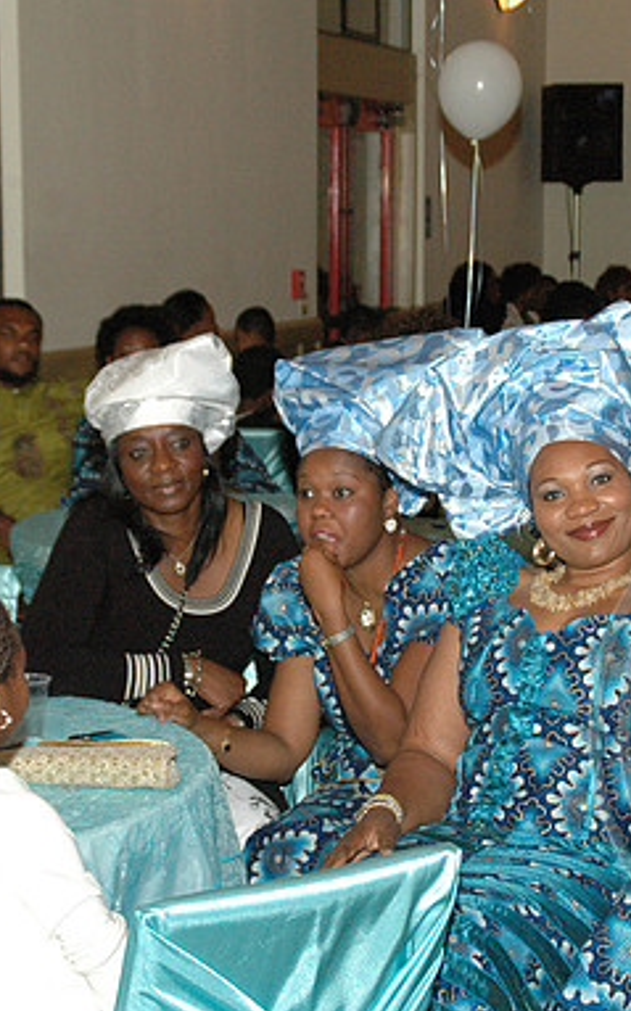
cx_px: 383
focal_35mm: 88
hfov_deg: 14.8
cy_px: 507
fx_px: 2424
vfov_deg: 23.6
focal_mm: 38
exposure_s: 1/60
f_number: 5.6
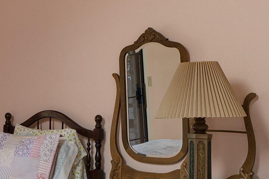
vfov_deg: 17.5
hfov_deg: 25.4
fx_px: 583
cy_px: 104
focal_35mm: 78
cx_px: 41
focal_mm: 20
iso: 200
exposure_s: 1/50
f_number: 7.1
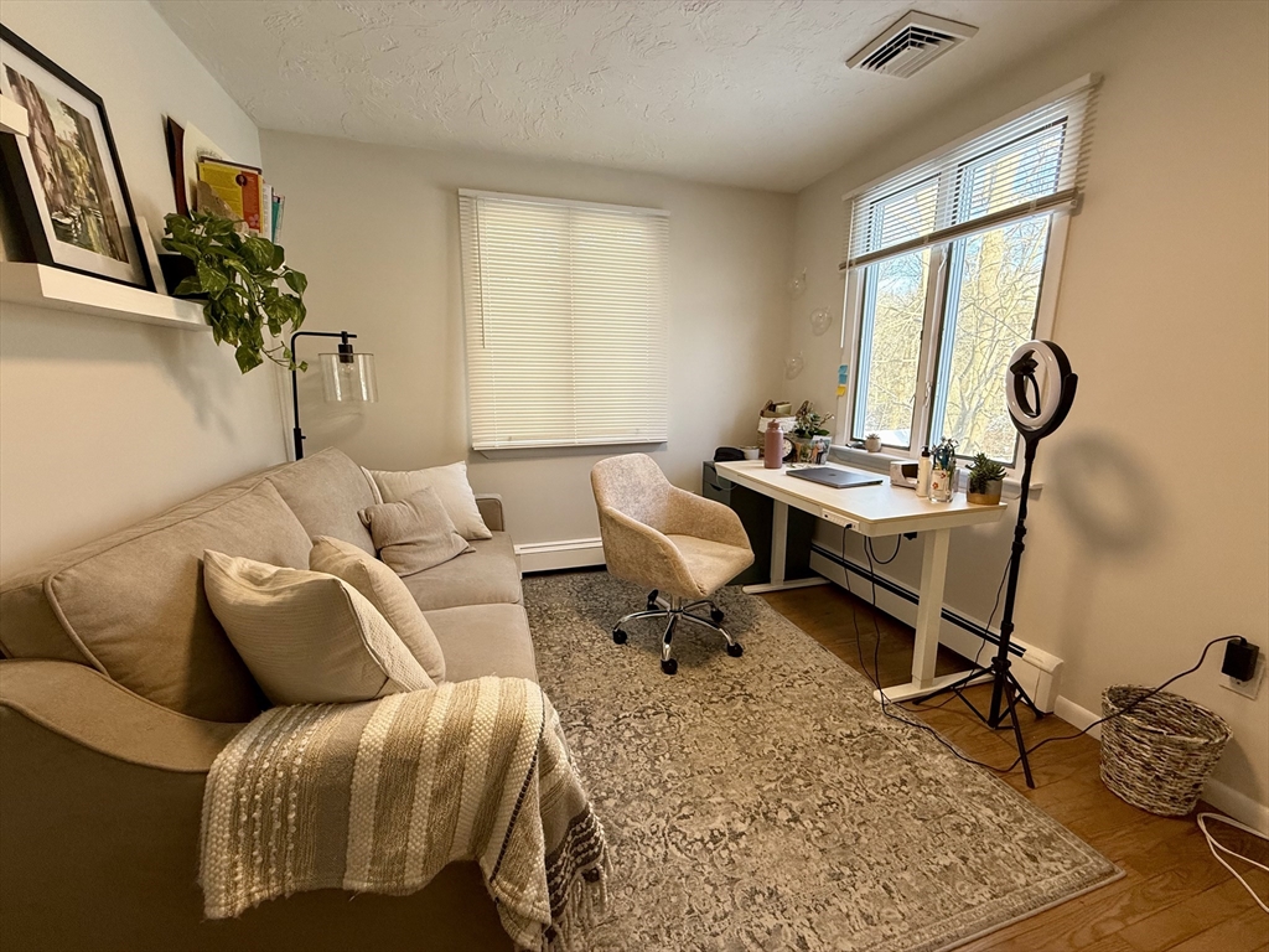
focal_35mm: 14
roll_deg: -0.1
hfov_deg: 102.1
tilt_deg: -11.2
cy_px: 476
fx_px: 513
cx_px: 634
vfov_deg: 85.7
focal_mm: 2.22
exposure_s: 1/120
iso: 200
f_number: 2.2
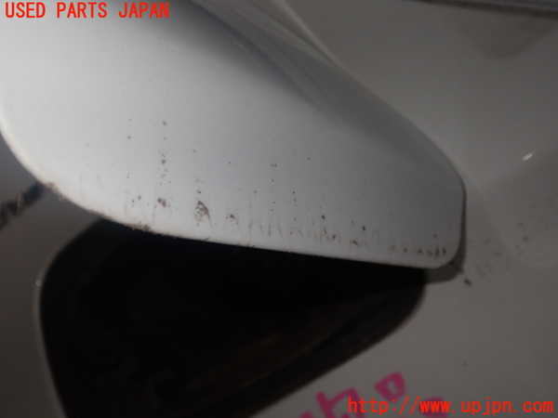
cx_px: 279
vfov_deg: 39.7
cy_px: 209
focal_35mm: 36
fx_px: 580
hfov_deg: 51.4
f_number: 7.1
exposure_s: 1/40
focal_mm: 6.37
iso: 200
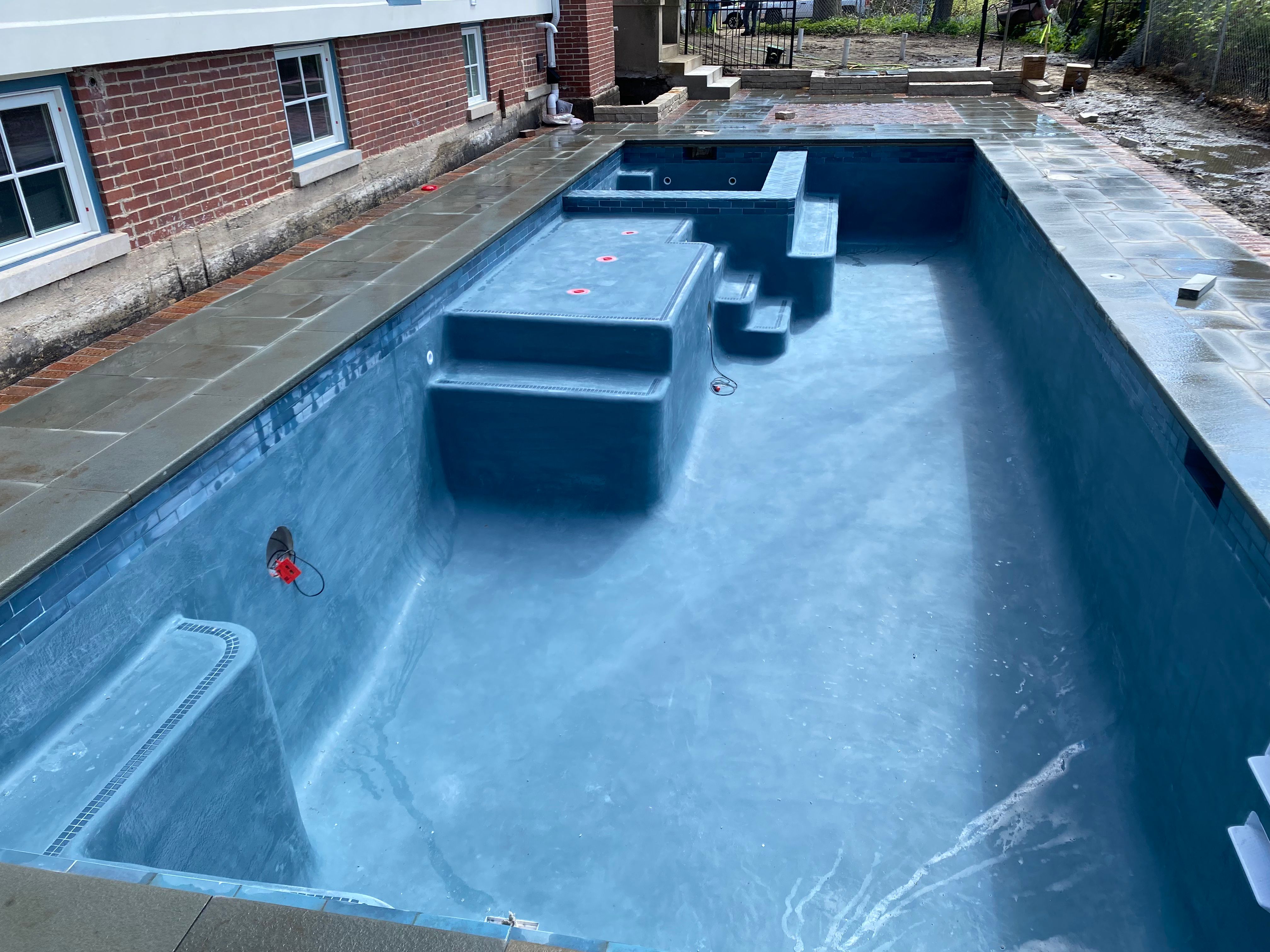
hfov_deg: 67.3
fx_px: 954
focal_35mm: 26
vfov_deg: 53.1
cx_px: 635
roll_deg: +1.4
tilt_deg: -27.1
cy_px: 476
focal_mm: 4.25
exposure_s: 1/827
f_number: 1.8
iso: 32
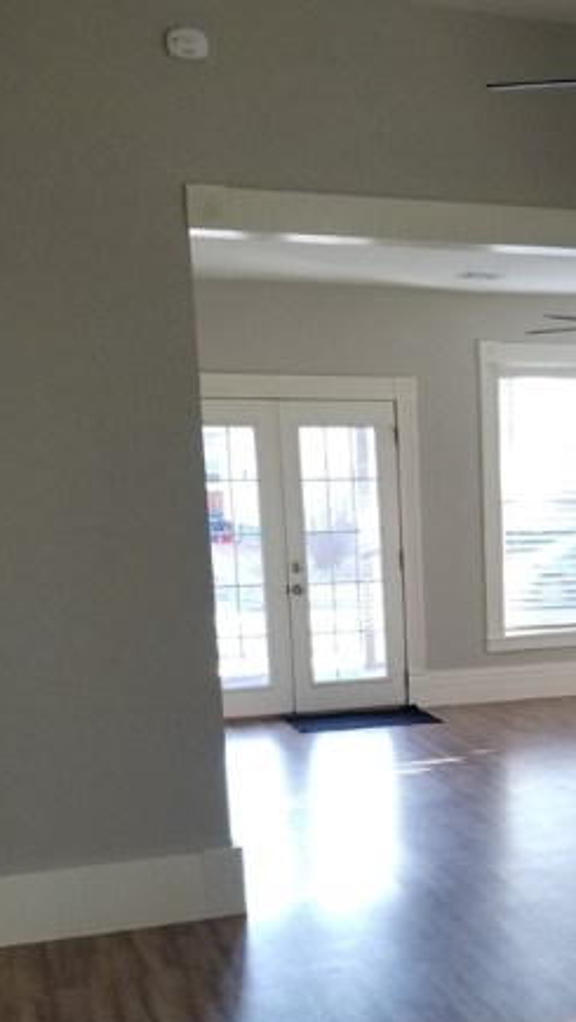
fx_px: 1356
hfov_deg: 23.2
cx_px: 543
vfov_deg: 40.1
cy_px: 771
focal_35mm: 50
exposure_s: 1/60
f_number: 1.7
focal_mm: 4.25
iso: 160
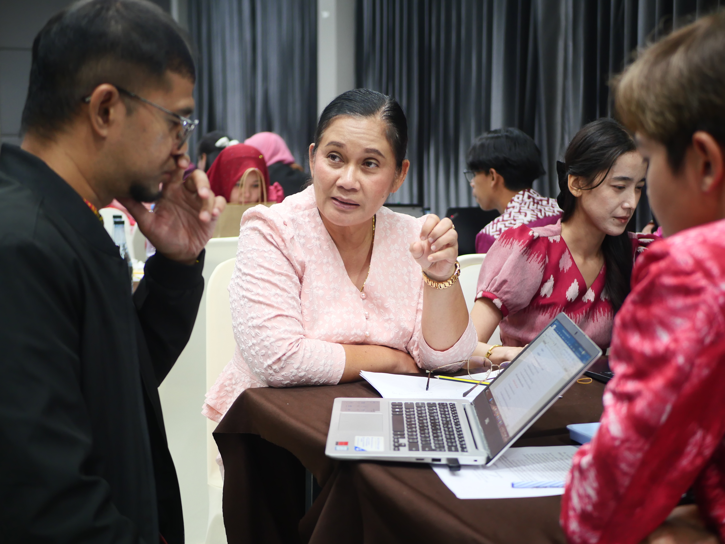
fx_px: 1047
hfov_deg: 38.2
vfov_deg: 29.1
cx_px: 362
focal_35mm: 50
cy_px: 272
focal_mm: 25
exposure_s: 1/60
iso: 640
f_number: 1.7
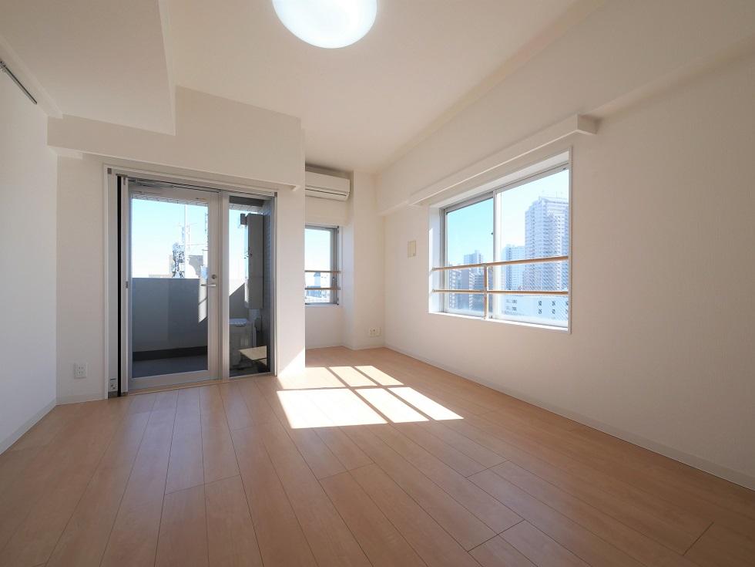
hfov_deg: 102.1
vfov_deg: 85.7
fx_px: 305
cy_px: 284
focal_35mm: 14
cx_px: 378
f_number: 7.1
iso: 640
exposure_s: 1/400
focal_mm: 7
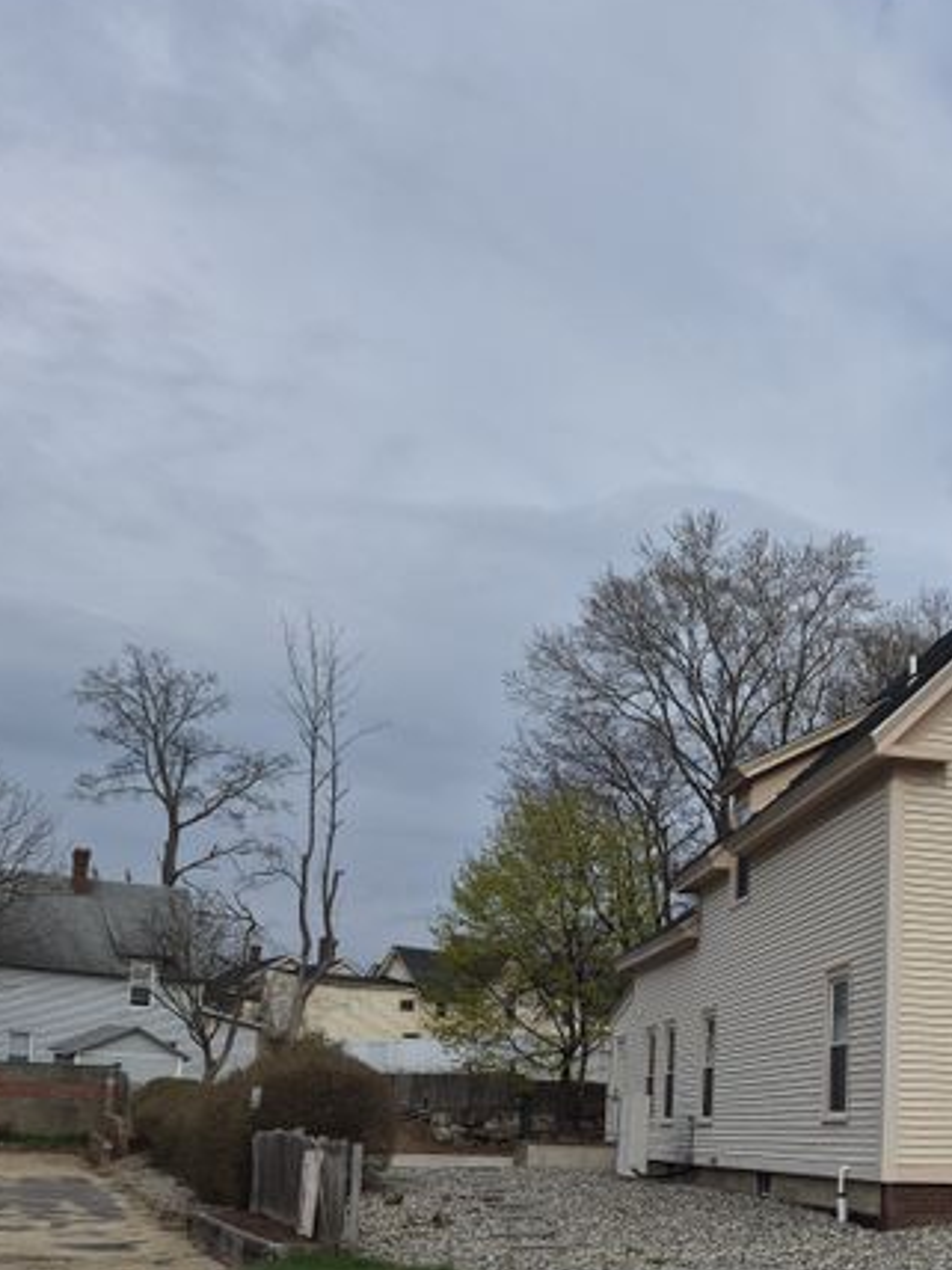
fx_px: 1577
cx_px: 822
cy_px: 955
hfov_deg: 32.3
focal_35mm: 43
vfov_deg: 42.5
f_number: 1.8
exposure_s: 1/5232
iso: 80
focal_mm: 5.4
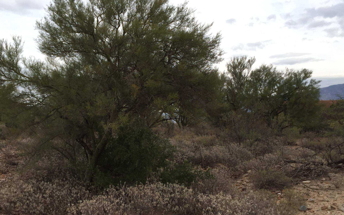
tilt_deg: -3.2
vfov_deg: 31.6
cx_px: 151
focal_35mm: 40
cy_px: 150
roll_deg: -0.2
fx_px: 375
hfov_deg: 49.2
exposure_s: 1/520
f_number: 2.2
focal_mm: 4.15
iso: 32
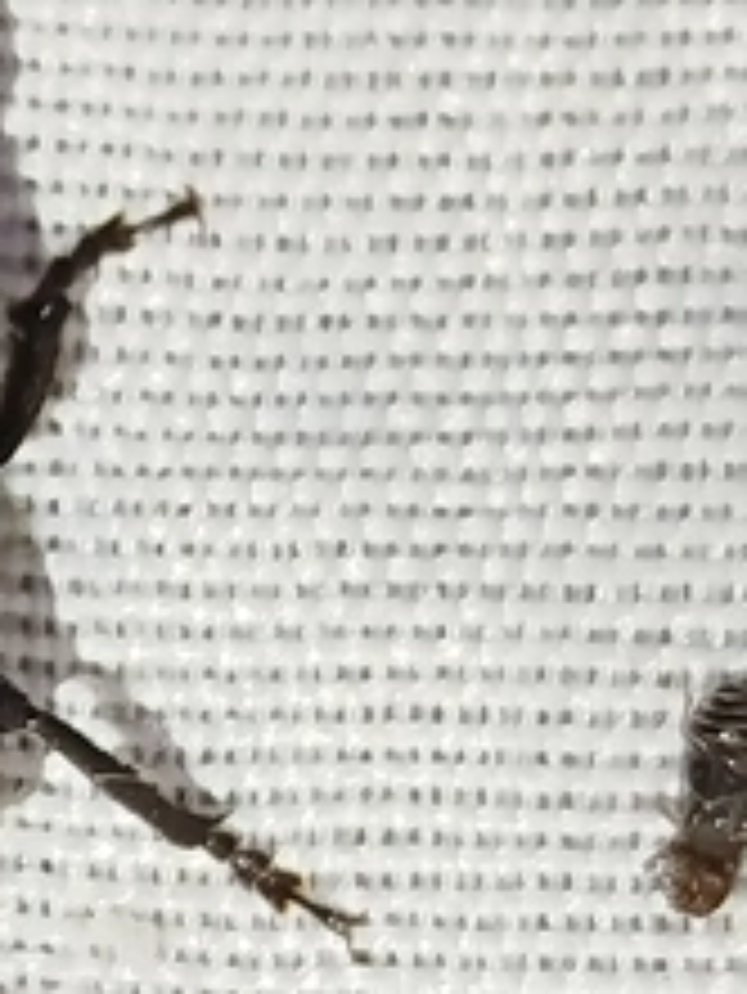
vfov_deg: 9.2
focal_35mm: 214
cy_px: 571
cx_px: -288
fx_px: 6151
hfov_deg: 6.9
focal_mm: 5.31
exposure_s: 1/50
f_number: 1.7
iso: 80
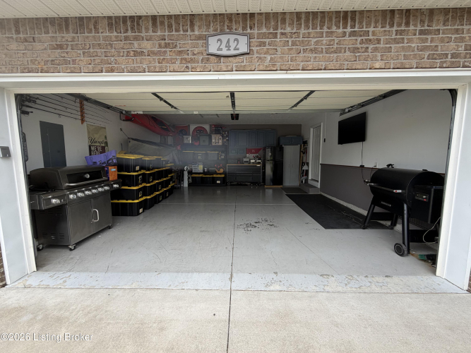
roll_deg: +0.4
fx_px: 190
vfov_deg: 85.7
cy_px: 176
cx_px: 236
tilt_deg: -5.1
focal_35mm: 14
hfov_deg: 102.1
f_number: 2.2
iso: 40
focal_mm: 2.22
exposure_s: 1/182
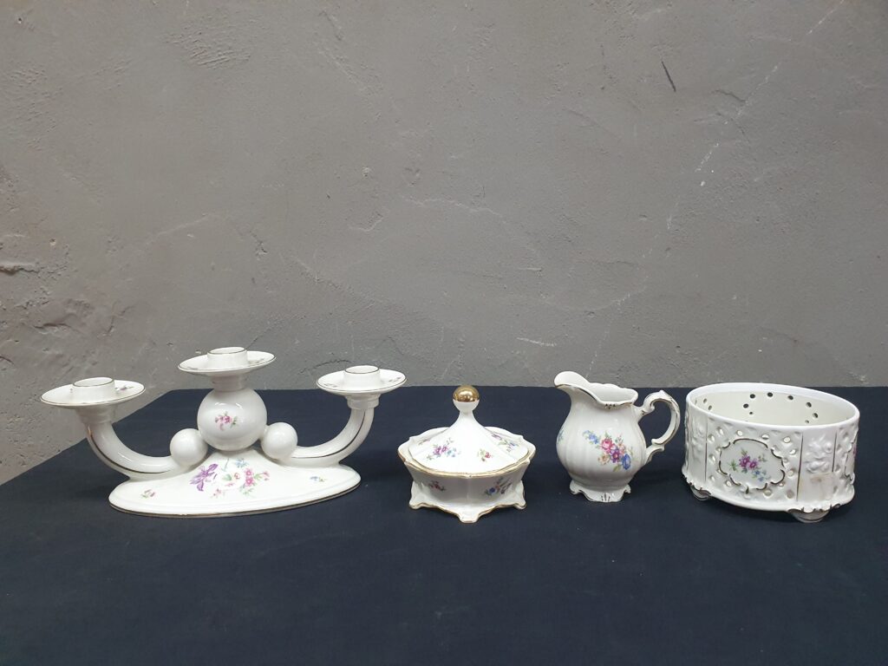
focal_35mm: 26
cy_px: 333
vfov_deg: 53.1
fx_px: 667
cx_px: 444
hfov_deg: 67.3
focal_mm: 4.32
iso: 500
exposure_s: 1/50
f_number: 2.4
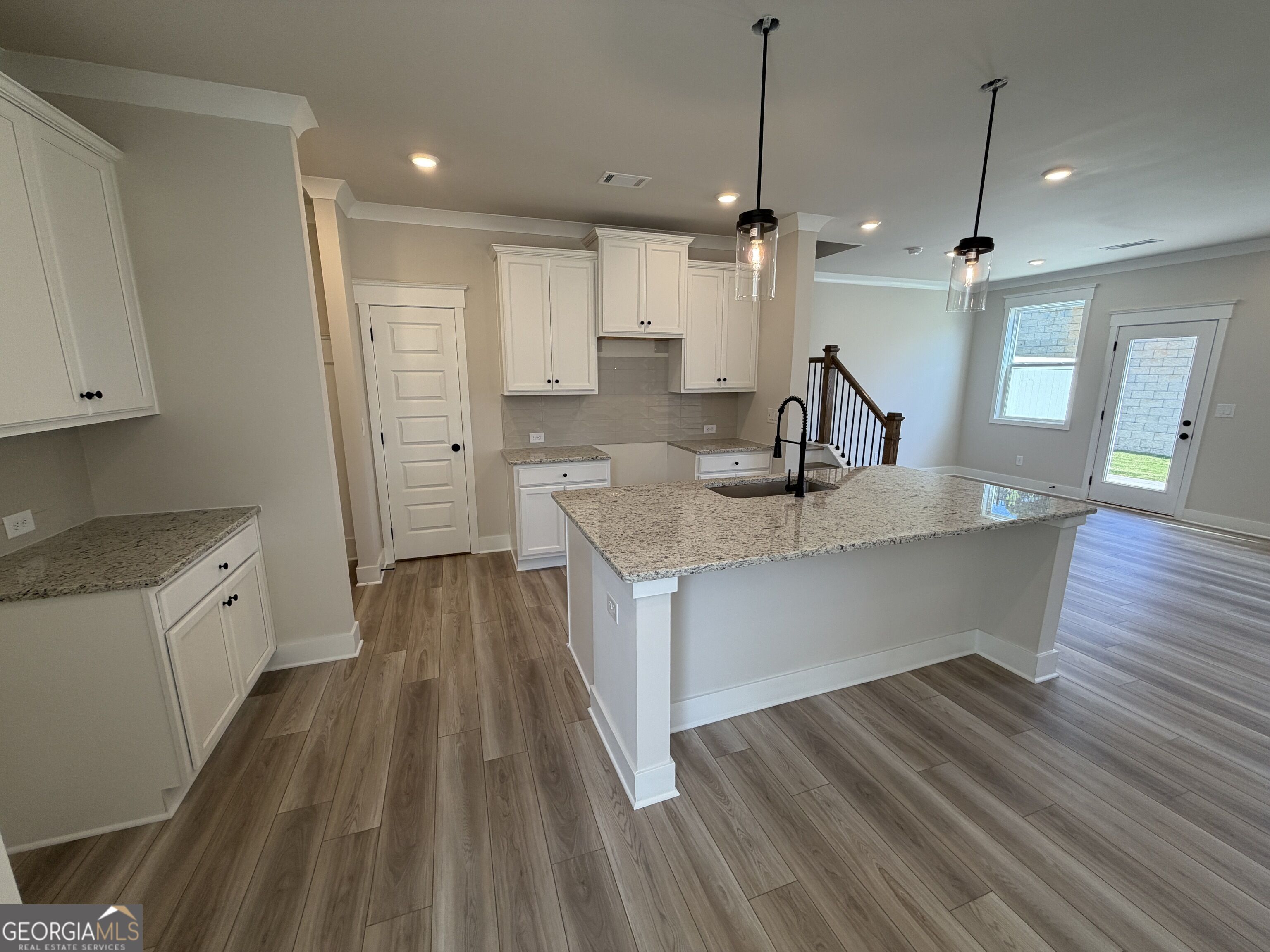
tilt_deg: -11.4
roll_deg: +1.1
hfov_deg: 102.1
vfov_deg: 85.7
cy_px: 476
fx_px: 514
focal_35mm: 14
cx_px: 635
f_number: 2.2
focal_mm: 2.22
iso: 100
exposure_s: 1/120
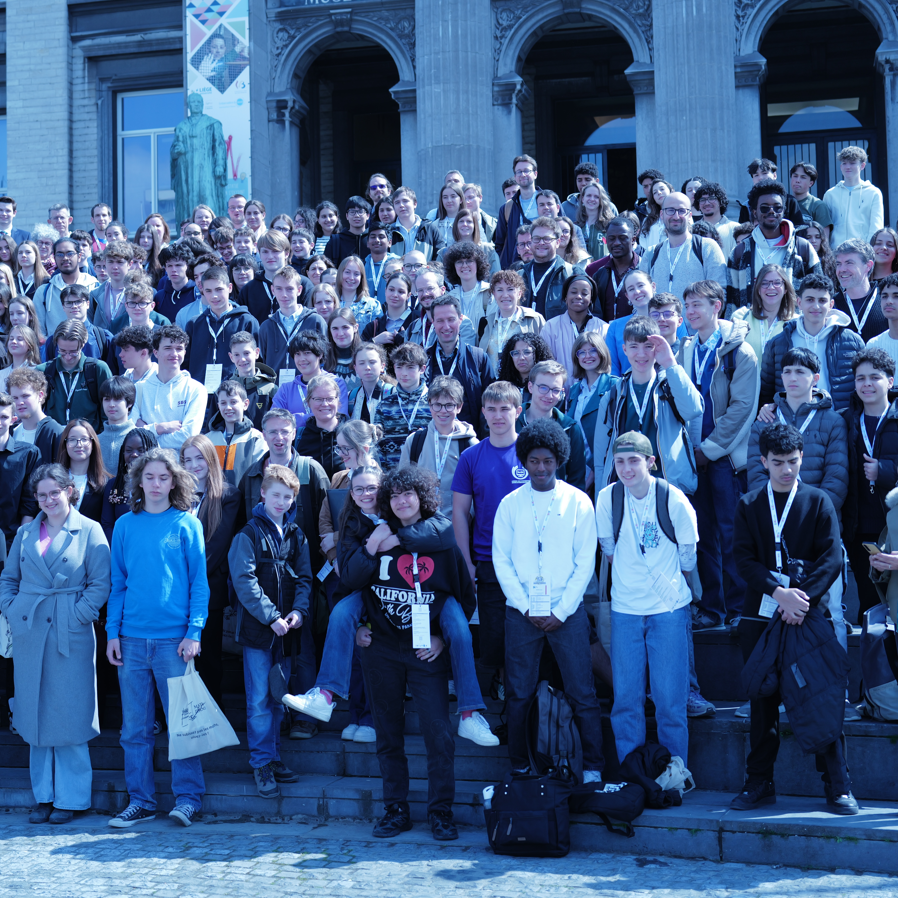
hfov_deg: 28.1
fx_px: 1790
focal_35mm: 61
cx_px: 339
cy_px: 408
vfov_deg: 28.1
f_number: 2
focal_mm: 43
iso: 160
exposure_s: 1/2000
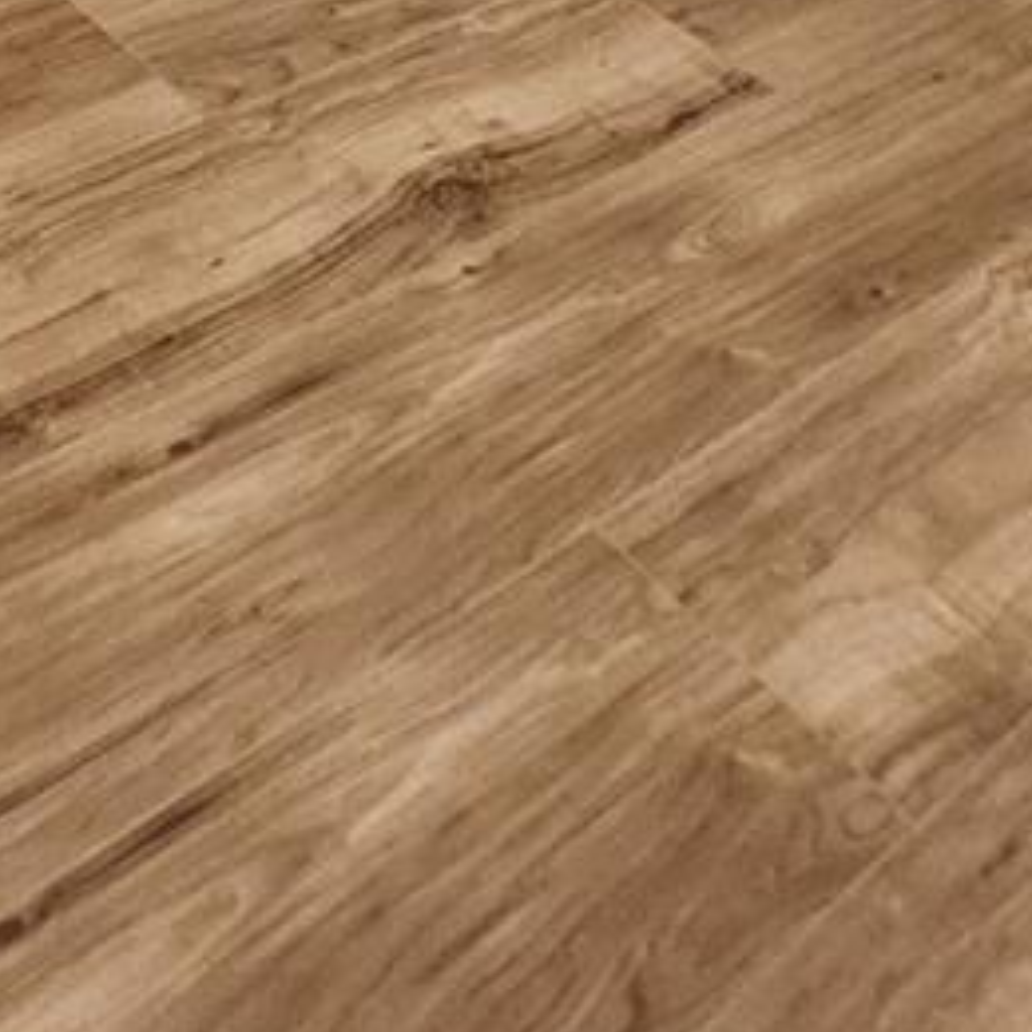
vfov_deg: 20.3
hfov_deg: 29.9
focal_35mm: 53
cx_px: -12
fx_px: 1788
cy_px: -917
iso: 400
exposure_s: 1/30
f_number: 2.2
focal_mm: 1.74
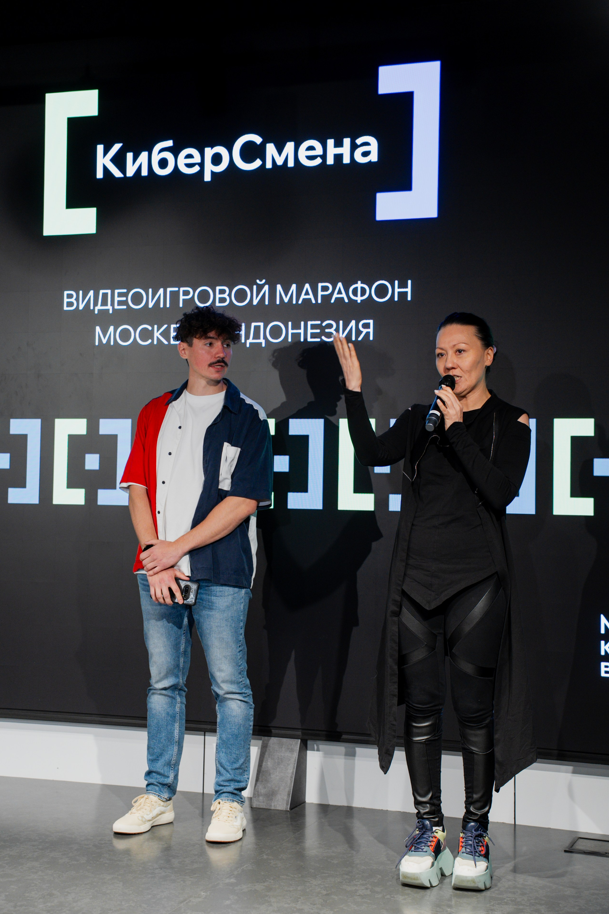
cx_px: 299
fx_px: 1497
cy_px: 428
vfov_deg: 33.9
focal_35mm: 59
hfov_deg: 23.0
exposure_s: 1/200
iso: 400
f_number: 3.5
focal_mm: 55
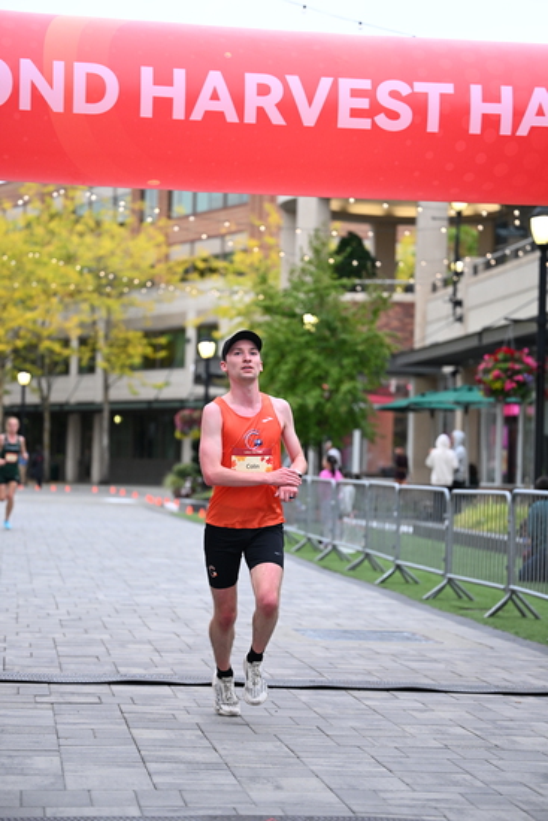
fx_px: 1894
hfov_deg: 16.5
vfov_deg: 24.5
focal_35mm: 83
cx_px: 274
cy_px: 410
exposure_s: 1/1000
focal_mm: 83
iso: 1600
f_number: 2.8
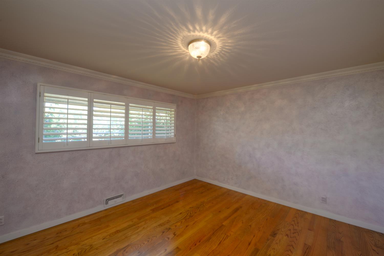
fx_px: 149
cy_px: 128
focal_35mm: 14
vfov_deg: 81.2
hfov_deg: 104.3
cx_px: 192
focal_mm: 14
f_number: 10
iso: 400
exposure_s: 1/8
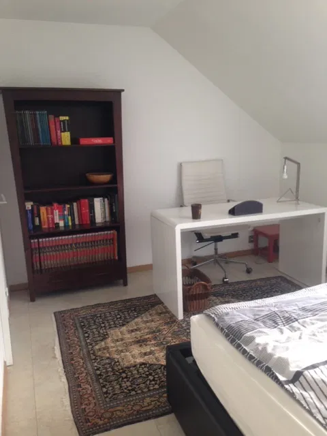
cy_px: 218
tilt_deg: -14.1
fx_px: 416
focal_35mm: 33
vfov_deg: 55.4
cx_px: 164
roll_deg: +2.1
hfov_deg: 42.9
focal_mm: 4.12
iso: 80
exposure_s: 1/20
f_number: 2.4
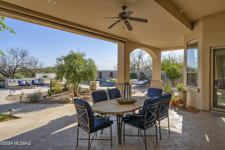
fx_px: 119
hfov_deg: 86.9
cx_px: 112
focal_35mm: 19
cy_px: 75
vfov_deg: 64.5
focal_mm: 19
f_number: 9
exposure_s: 1/125
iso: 100
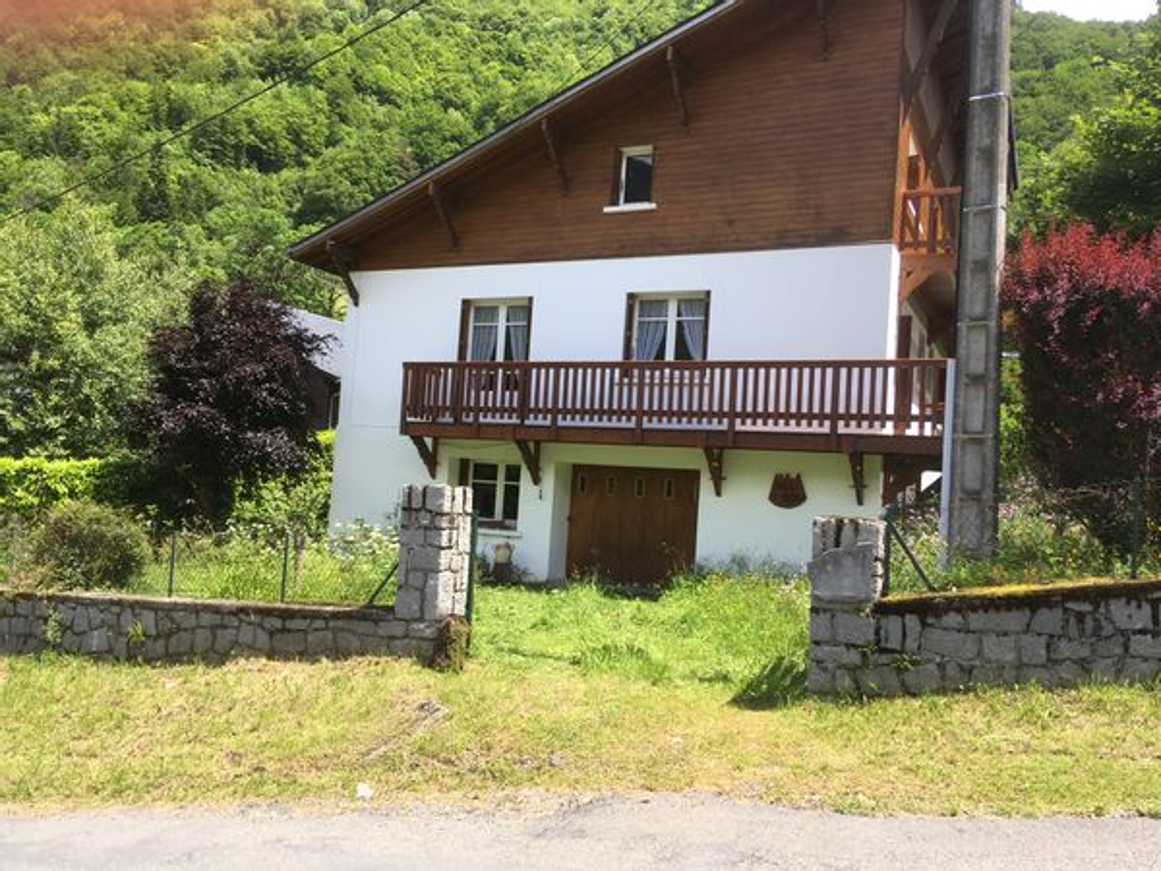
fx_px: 973
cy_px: 436
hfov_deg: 61.7
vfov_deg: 48.2
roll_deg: -4.2
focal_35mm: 29
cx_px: 580
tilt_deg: +4.3
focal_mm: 4.15
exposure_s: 1/487
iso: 25
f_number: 2.2
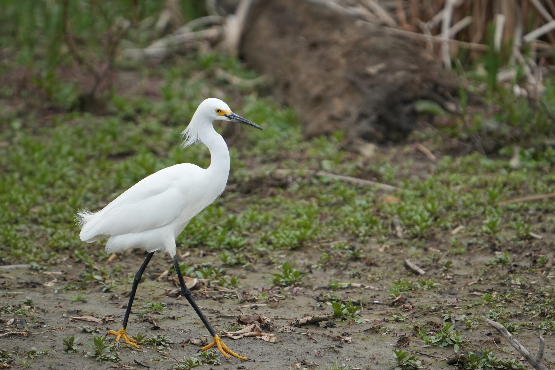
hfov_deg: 2.3
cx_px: 278
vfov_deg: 1.5
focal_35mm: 900
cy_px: 185
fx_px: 13875
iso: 1000
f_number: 6.3
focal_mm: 600
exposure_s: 1/2000
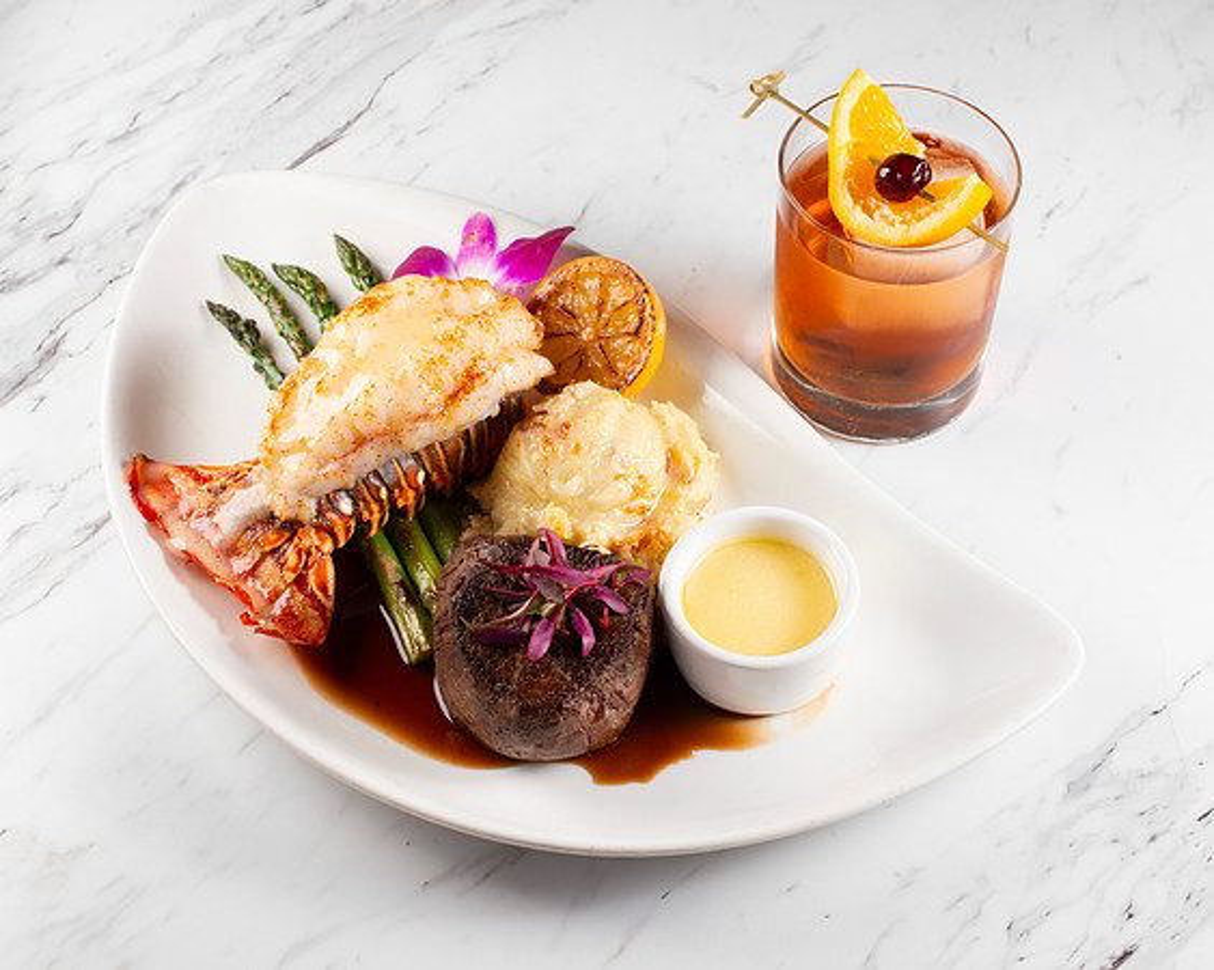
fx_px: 2147
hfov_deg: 31.6
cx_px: 610
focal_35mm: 60
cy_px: 495
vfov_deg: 25.5
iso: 250
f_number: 10
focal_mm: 50
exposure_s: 1/125
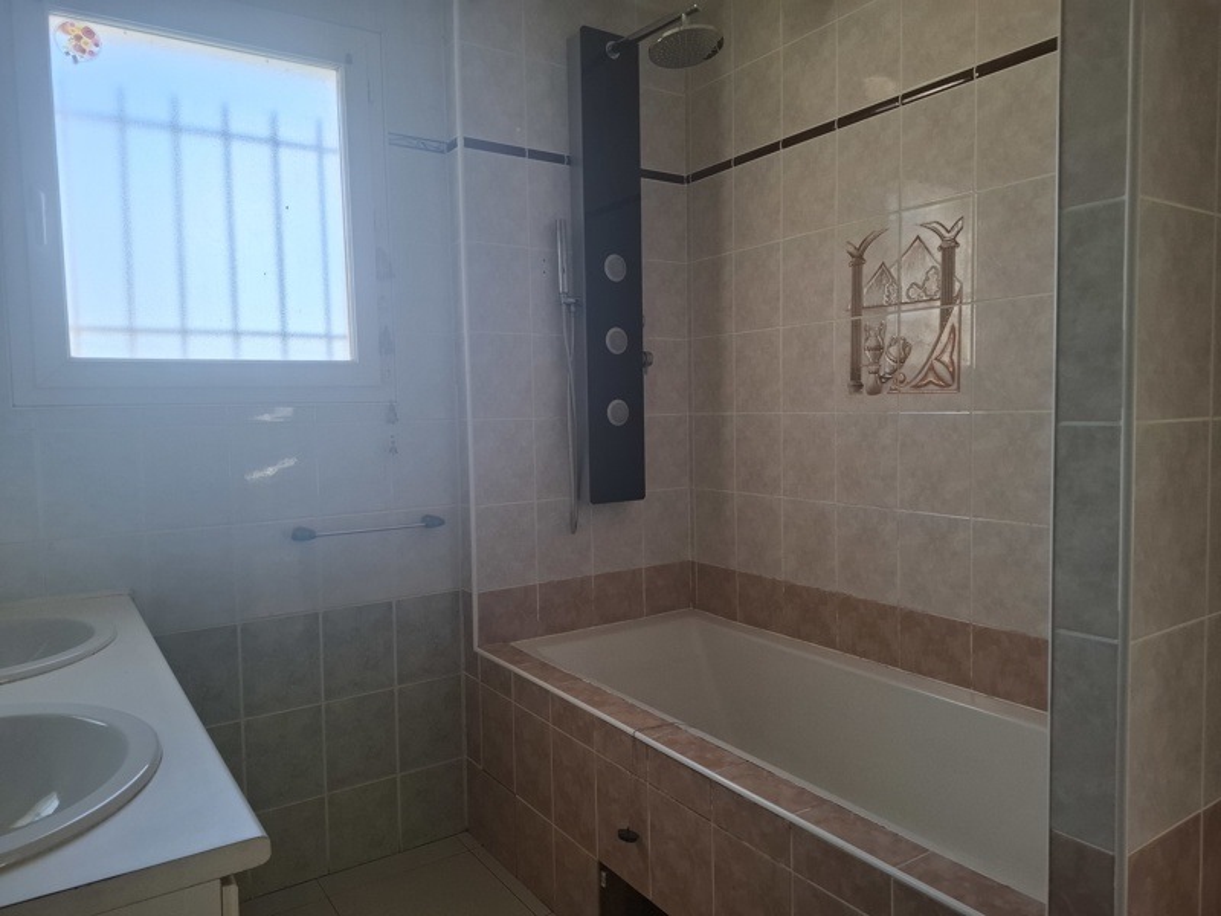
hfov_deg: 73.9
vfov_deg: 58.9
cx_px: 610
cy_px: 458
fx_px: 811
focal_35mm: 23
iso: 50
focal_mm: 5.54
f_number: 1.8
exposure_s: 1/100
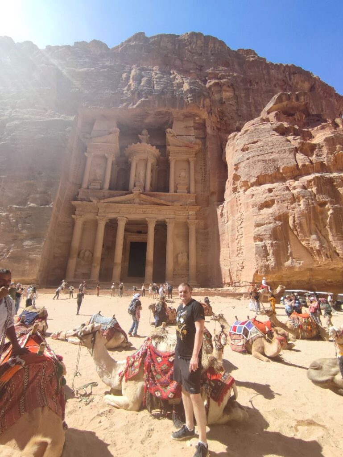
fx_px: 211
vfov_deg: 94.5
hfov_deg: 78.2
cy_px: 228
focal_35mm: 16
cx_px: 172
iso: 50
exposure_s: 1/899
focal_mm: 1.65
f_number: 2.2
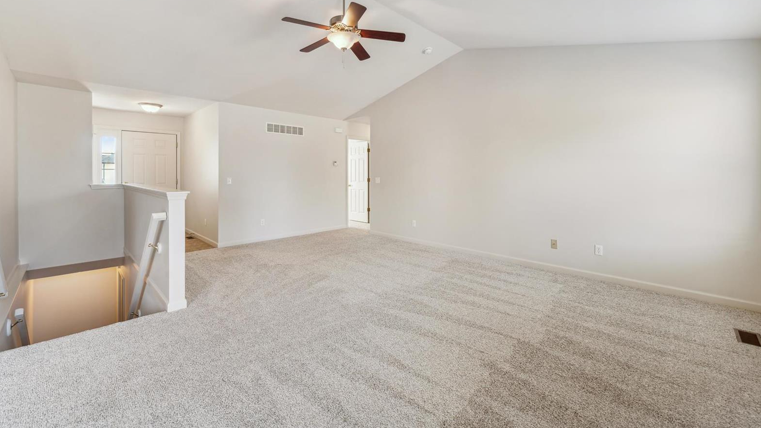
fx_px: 303
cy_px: 175
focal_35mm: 15
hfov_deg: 103.0
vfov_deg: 69.9
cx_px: 380
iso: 320
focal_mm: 14
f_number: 8
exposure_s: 1/13
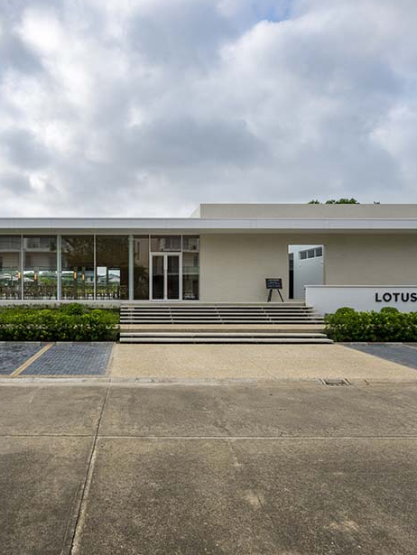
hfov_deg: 62.1
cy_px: 281
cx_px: 142
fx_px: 337
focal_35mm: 21
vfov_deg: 79.0
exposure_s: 1/200
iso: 72
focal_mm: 14
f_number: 9
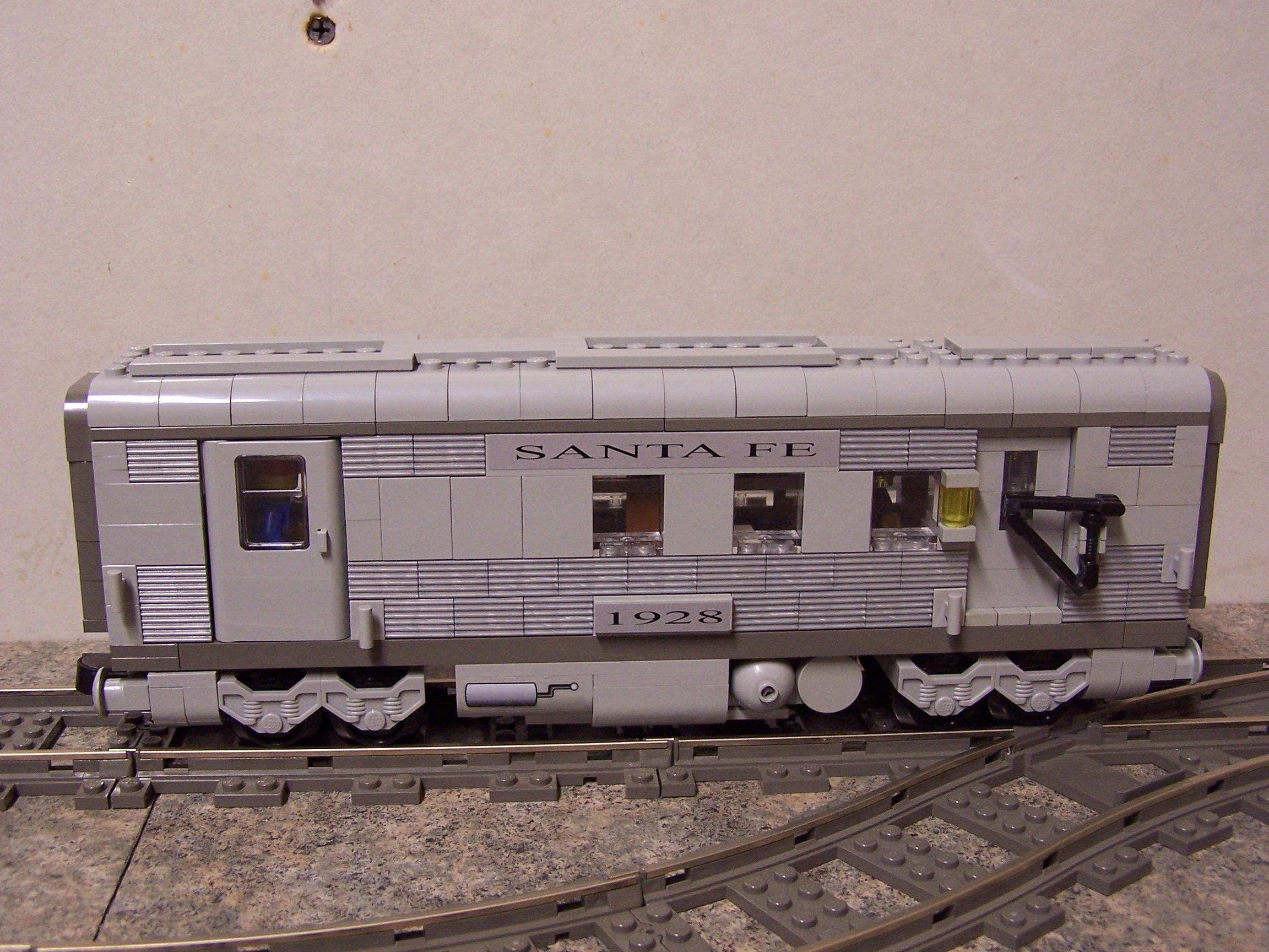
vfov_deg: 33.6
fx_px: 1576
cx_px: 634
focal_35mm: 43
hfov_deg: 43.9
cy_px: 476
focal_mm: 7.1
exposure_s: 1/8
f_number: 2.8
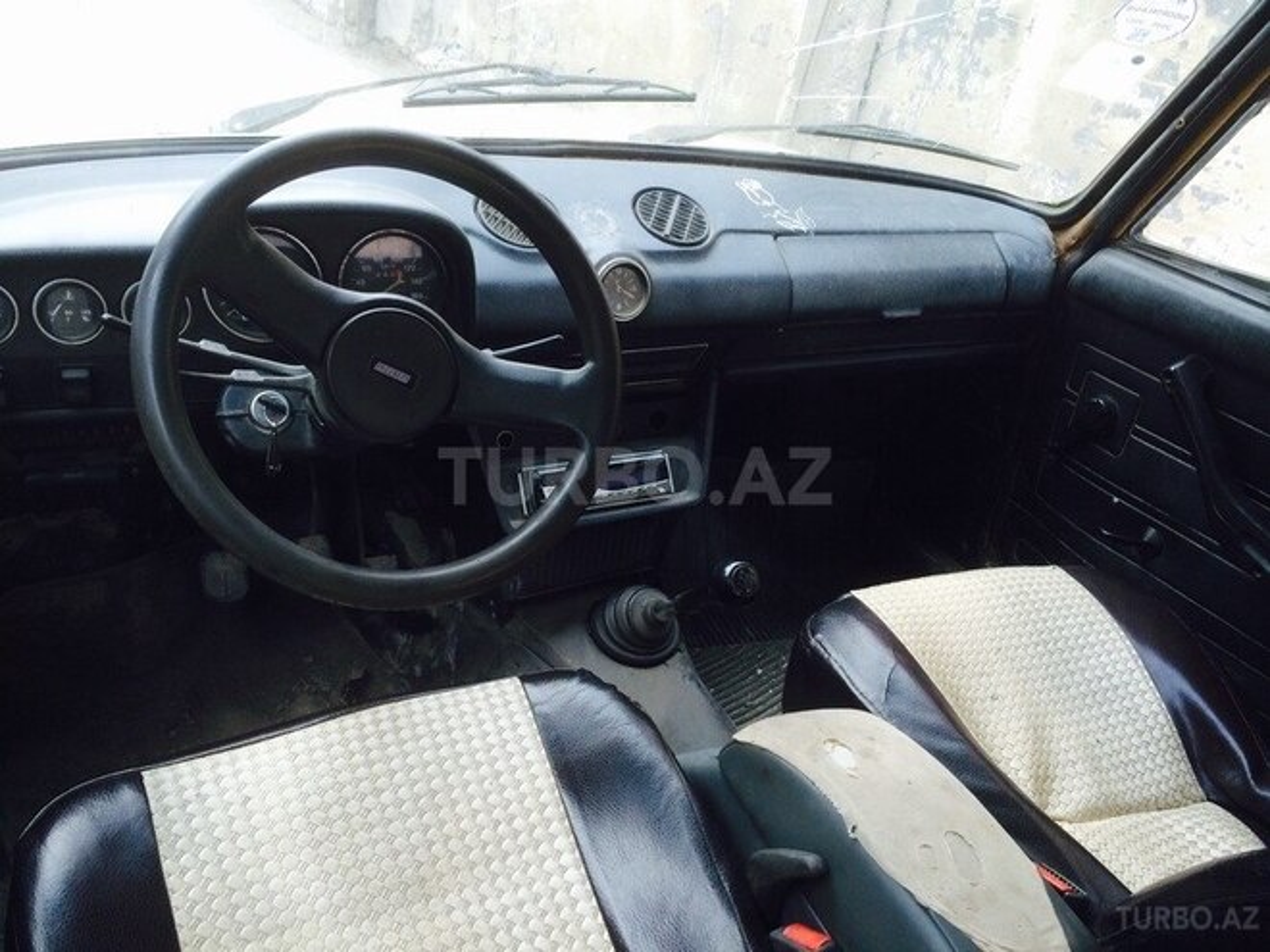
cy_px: 476
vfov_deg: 48.2
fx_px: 1064
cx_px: 635
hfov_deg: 61.7
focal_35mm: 29
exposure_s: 1/33
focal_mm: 4.15
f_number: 2.2
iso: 40
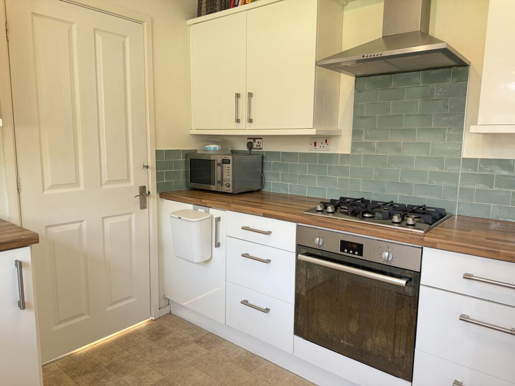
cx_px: 258
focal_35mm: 24
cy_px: 193
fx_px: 357
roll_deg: -1.3
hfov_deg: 71.6
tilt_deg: -6.6
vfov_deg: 56.8
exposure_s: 1/121
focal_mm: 6.76
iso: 200
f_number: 1.78
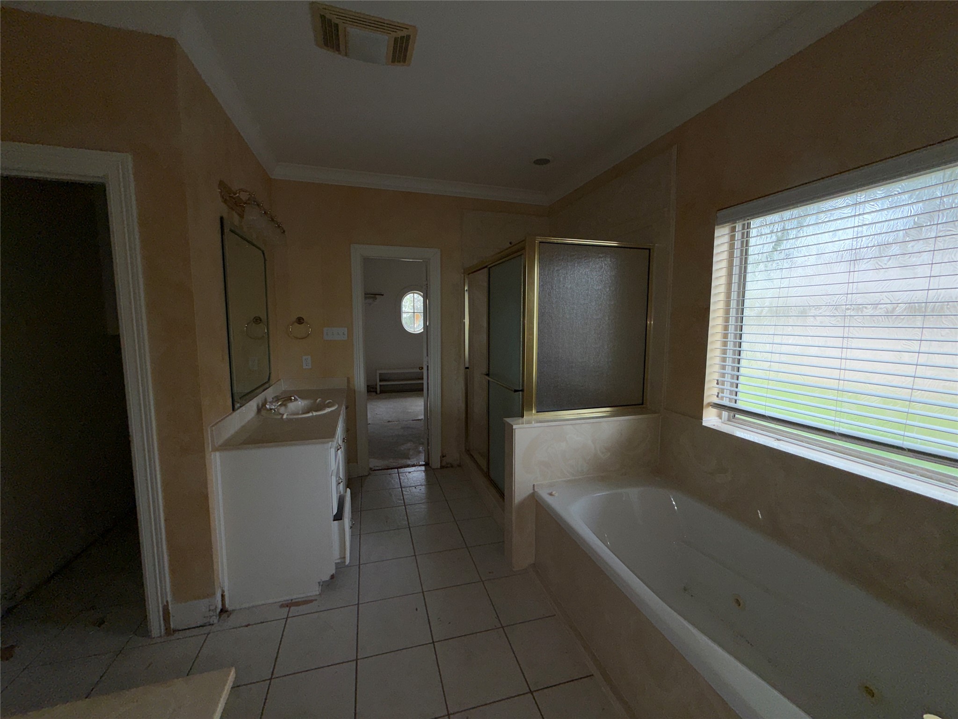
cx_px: 479
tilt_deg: -6.7
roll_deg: -0.3
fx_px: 387
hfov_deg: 102.1
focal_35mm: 14
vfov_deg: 85.7
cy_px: 360
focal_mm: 2.22
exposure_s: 1/121
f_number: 2.2
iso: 16
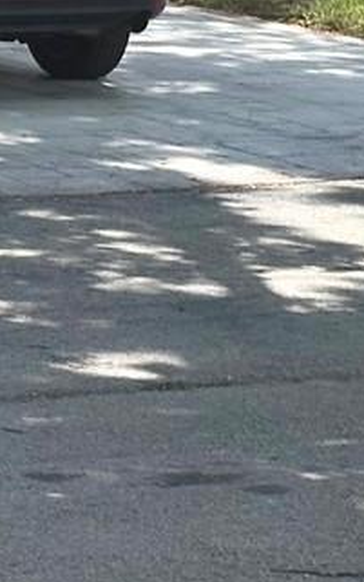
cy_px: -305
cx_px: -351
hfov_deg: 5.1
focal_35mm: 253
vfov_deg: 8.1
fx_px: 4019
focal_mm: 6.86
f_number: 1.78
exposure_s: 1/4566
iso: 64
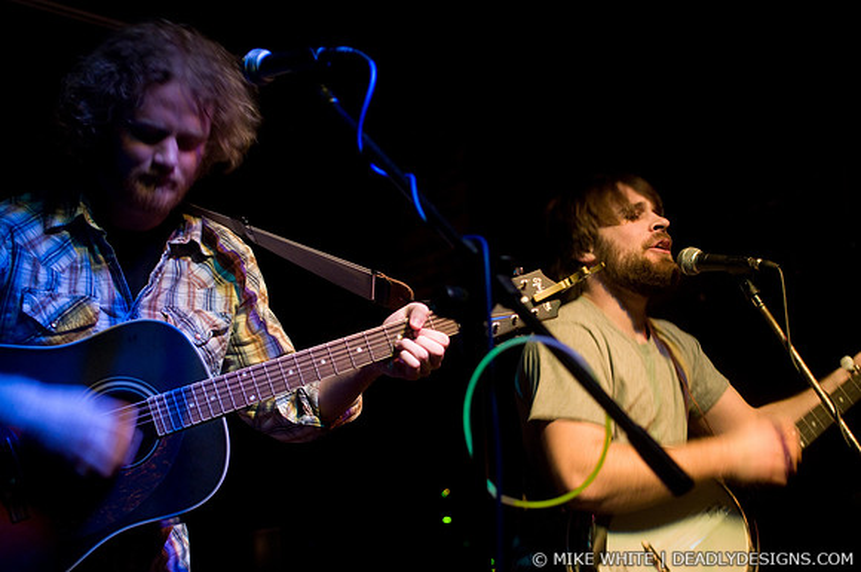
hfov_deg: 30.6
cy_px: 286
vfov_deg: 20.6
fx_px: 1576
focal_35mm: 66
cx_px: 430
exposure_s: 1/40
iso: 1000
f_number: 2.8
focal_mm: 44
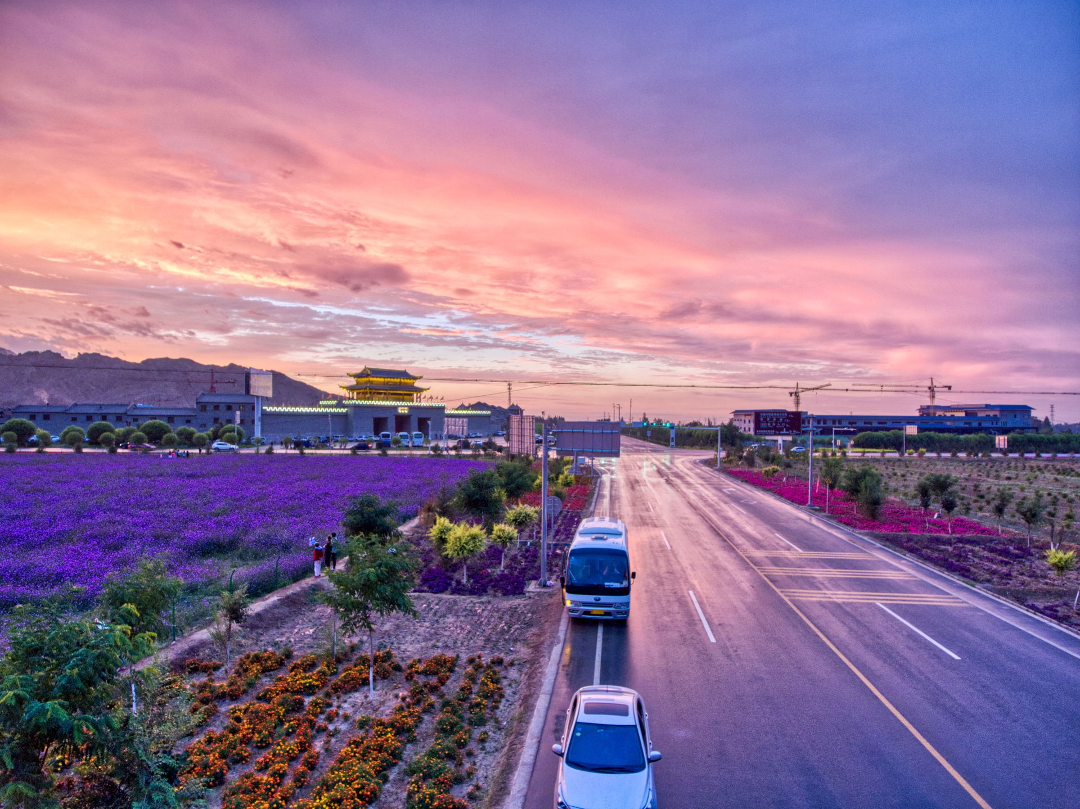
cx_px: 540
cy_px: 404
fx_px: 624
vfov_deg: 65.9
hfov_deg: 81.8
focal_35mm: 20
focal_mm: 3.61
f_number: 2.8
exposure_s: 1/25
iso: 169
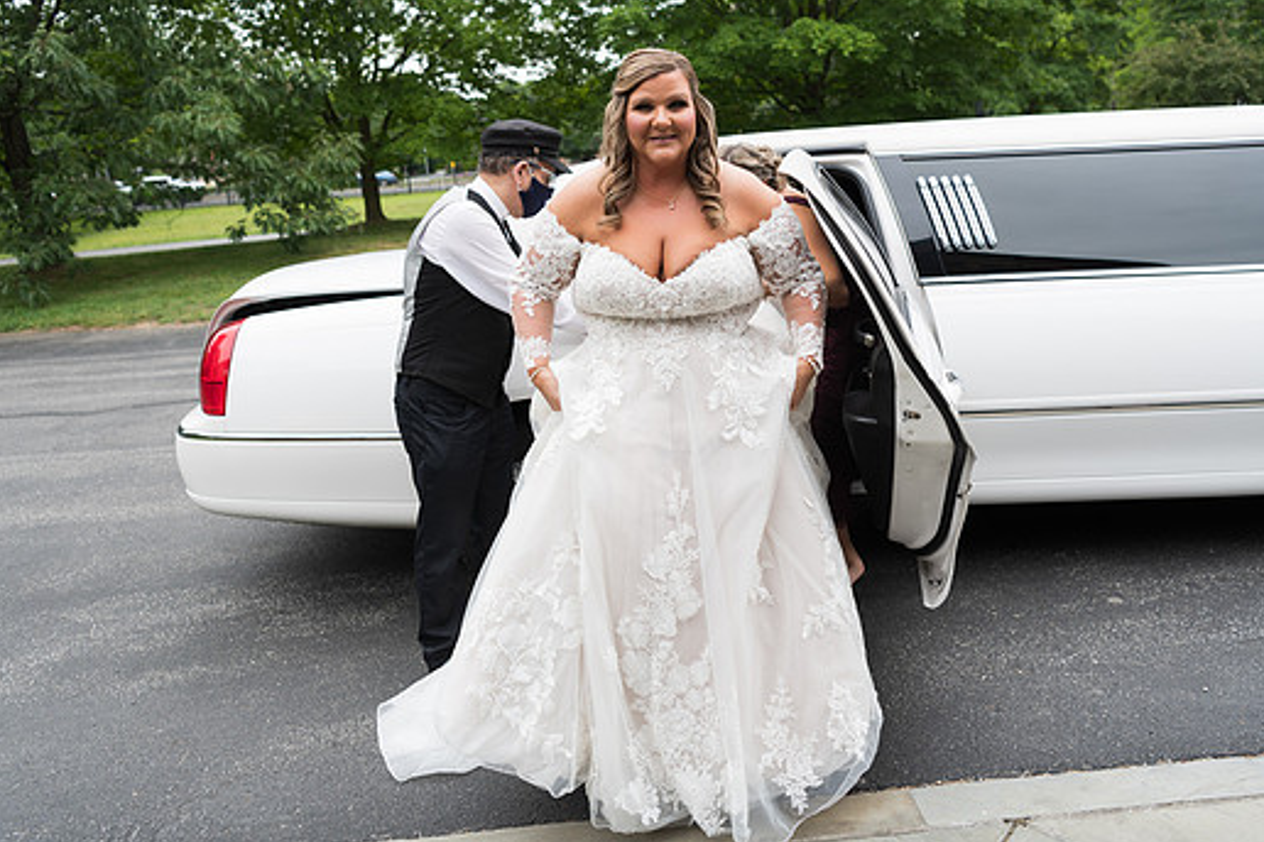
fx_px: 948
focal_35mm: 27
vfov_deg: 47.8
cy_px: 376
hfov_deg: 67.4
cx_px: 647
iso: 64
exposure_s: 1/250
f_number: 3.2
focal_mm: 24
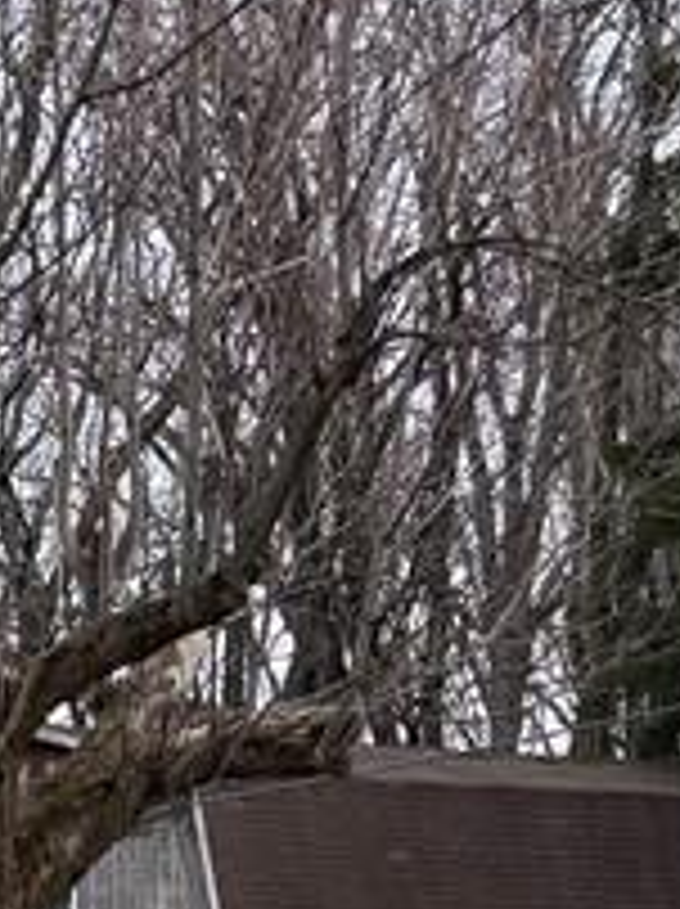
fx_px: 3465
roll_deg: +0.0
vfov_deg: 13.7
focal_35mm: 132
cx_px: -1054
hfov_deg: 9.7
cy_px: 1521
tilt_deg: -3.2
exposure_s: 1/1344
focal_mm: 5.96
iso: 50
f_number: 1.6
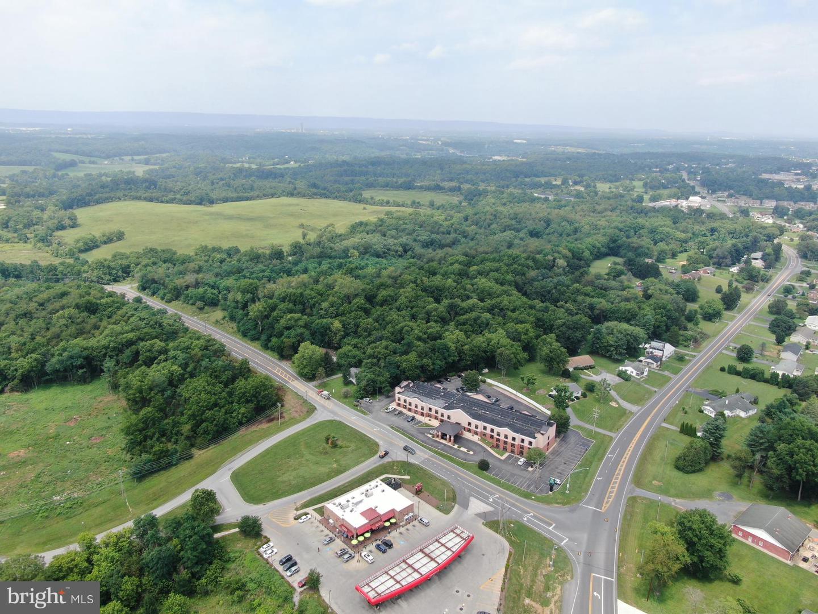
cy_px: 307
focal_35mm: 24
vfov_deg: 56.8
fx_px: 567
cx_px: 409
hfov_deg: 71.6
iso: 100
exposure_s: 1/1000
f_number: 2.8
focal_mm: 4.39
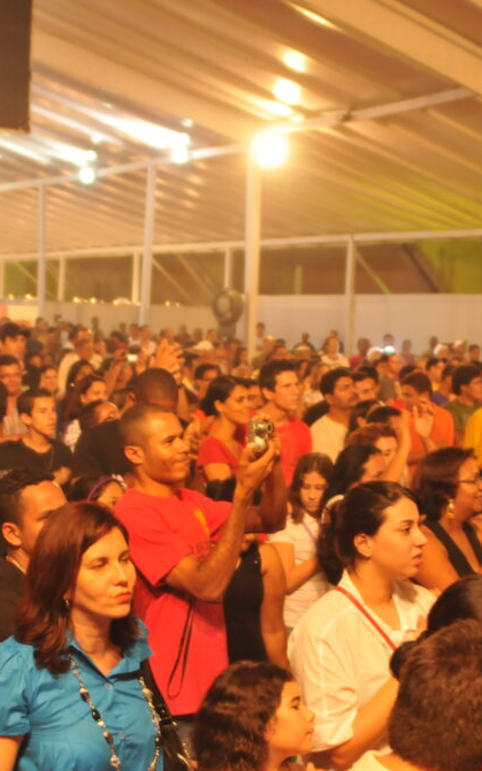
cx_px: 235
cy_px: 382
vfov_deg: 36.3
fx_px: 1176
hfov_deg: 23.2
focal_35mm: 56
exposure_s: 1/60
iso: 800
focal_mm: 24
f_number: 2.8
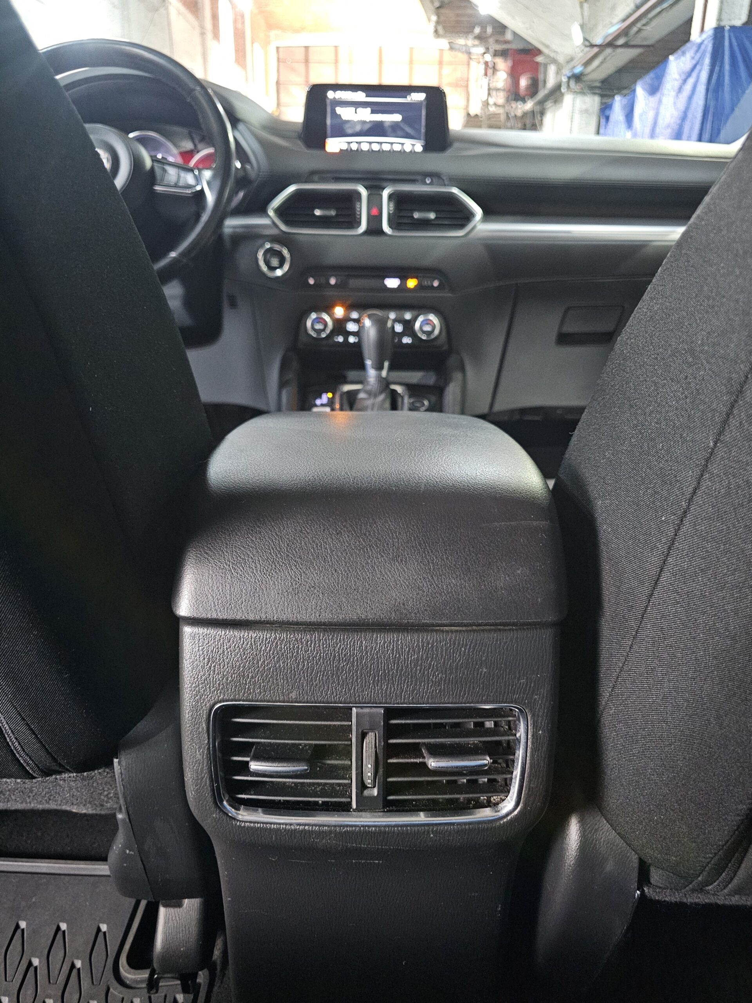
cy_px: 502
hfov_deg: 58.9
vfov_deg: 73.9
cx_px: 376
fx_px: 666
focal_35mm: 23
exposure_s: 1/25.1
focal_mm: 6.3
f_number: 1.7
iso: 800
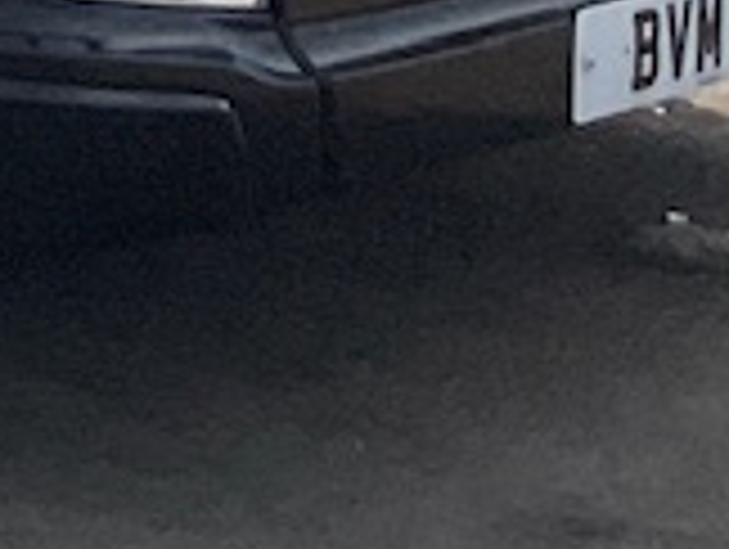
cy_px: -1440
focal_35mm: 229
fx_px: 4830
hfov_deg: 7.6
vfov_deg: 5.8
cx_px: -1395
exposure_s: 1/3788
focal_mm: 3
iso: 16
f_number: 1.8
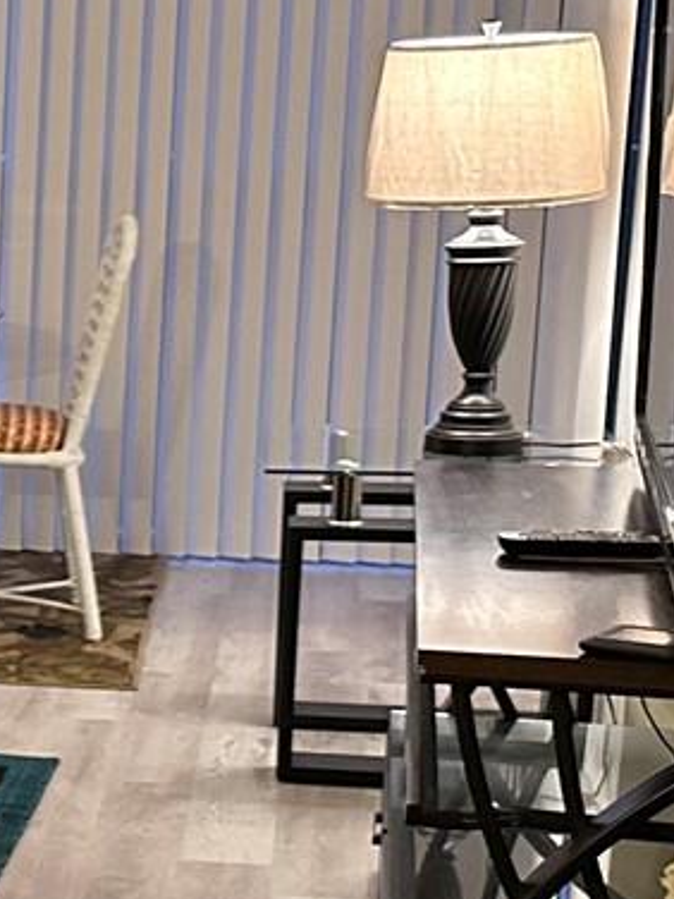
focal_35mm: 102
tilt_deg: -13.0
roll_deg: +2.1
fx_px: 2648
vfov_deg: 19.1
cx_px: -913
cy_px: 686
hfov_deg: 11.9
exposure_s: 1/40
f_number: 1.78
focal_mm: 6.86
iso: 640
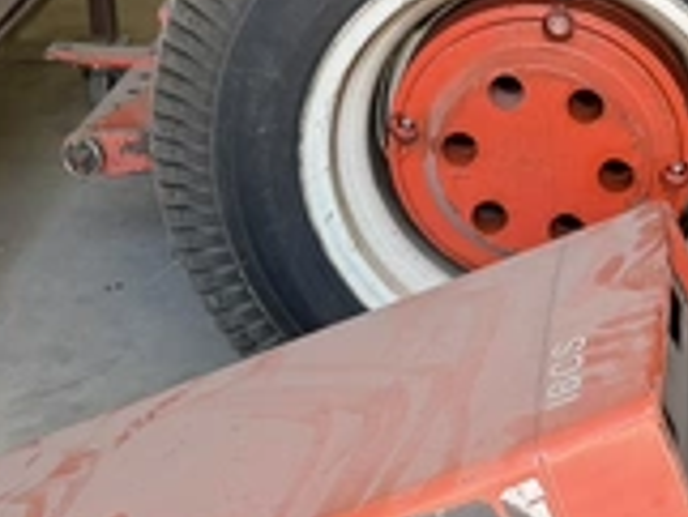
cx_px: 654
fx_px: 2228
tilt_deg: -20.2
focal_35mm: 112
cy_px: 109
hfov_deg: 17.2
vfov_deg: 13.2
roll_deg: +0.0
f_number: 1.78
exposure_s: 1/120
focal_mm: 6.76
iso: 125
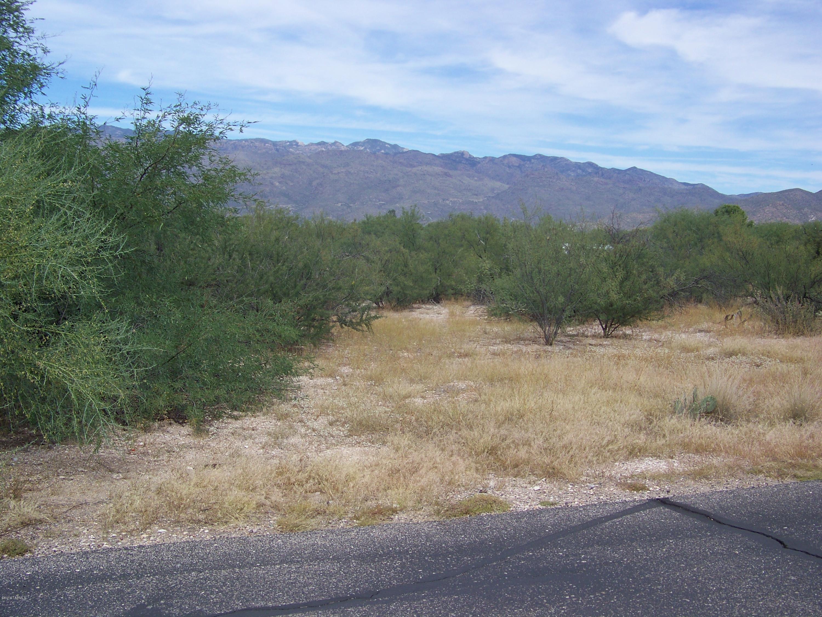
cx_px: 411
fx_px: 1164
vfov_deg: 29.7
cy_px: 308
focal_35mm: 49
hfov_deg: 38.9
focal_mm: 7.6
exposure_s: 1/800
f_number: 2.8
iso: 64
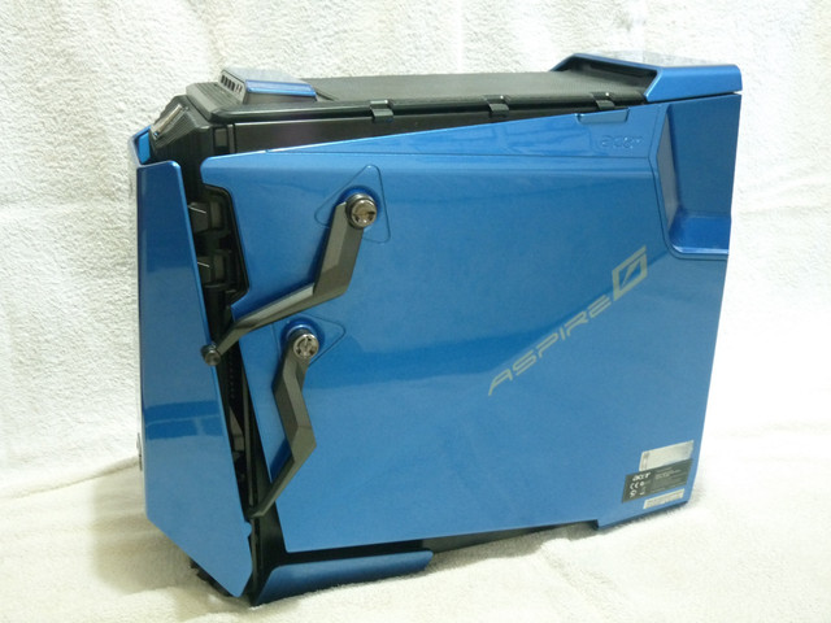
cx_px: 416
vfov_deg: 38.7
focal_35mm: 37
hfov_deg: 50.1
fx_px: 888
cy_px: 312
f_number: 3
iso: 400
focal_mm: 6.6
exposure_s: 1/4
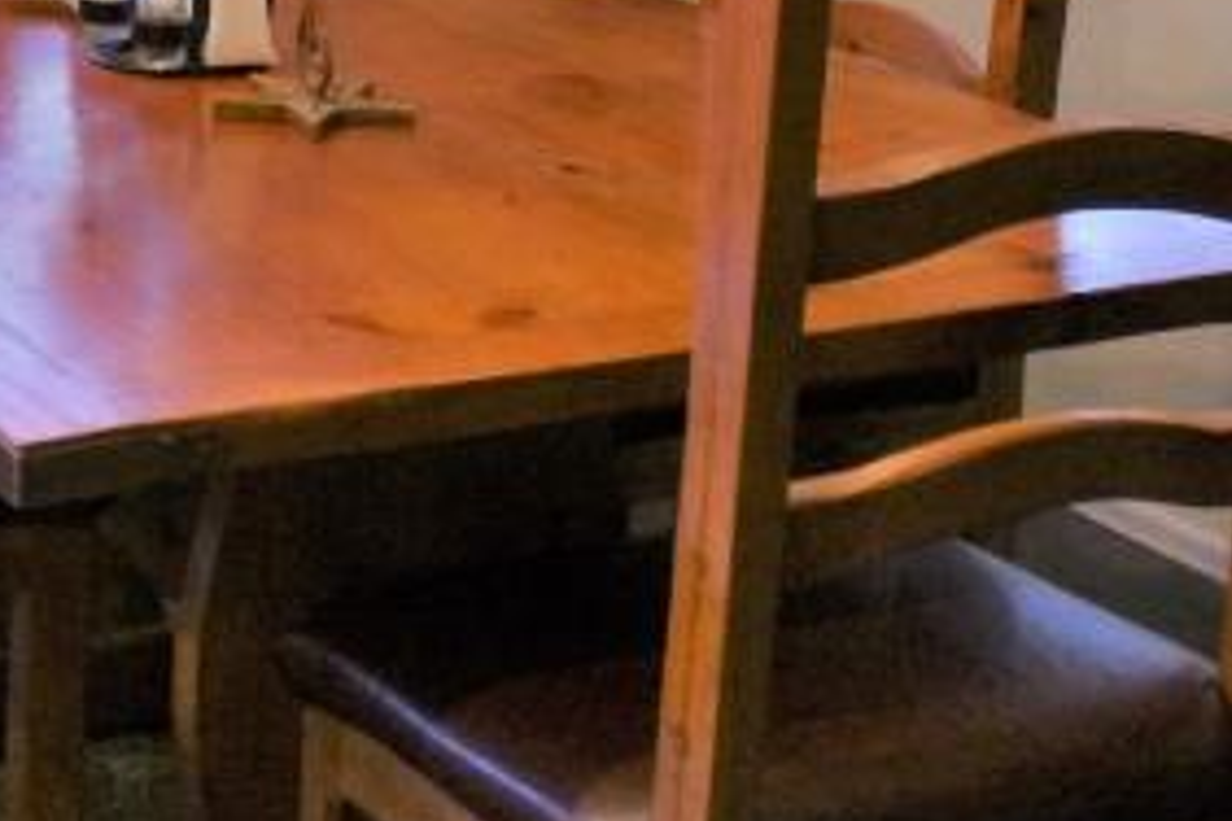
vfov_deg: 13.1
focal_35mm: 98
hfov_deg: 20.5
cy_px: -485
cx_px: 188
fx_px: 3354
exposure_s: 1/30
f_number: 3.5
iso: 800
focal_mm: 9
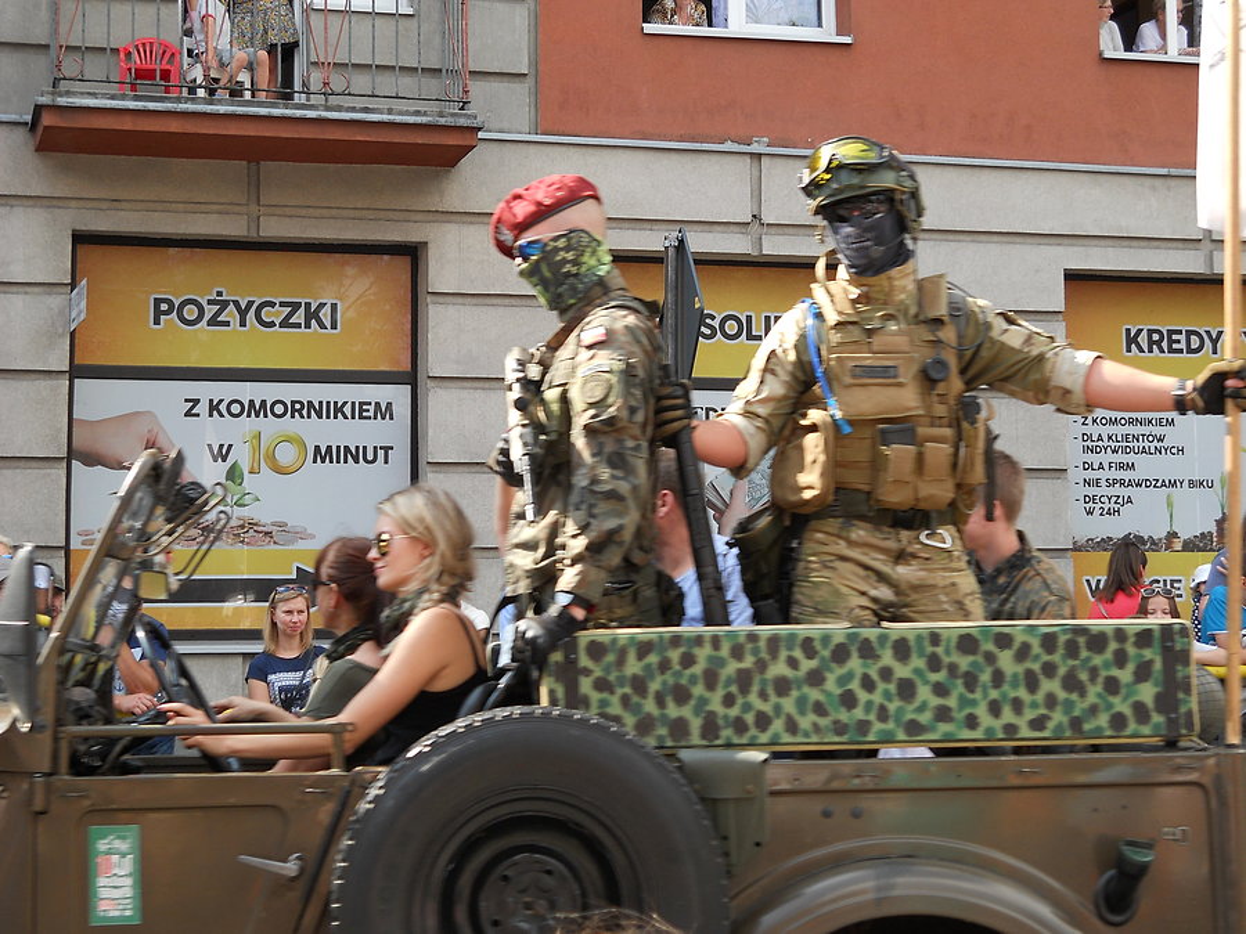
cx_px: 623
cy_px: 467
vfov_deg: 22.3
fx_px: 2376
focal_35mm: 66
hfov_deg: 29.4
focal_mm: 10.84
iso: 80
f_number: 4
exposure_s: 1/160
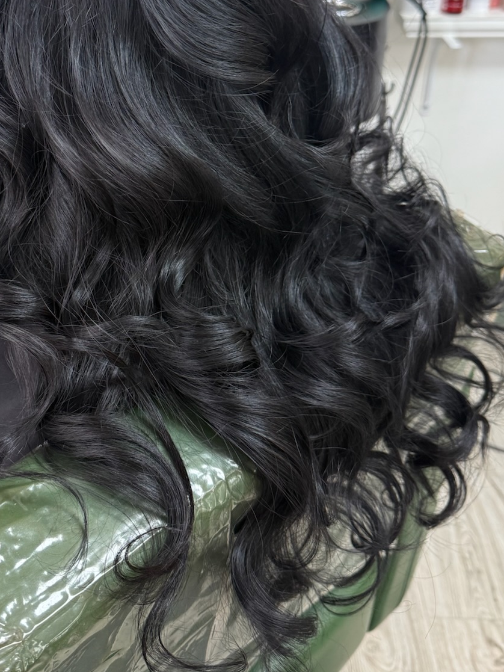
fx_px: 854
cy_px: 197
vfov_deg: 42.1
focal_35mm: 44
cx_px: 188
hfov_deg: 32.7
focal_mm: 6.76
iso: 160
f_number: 1.78
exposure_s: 1/120
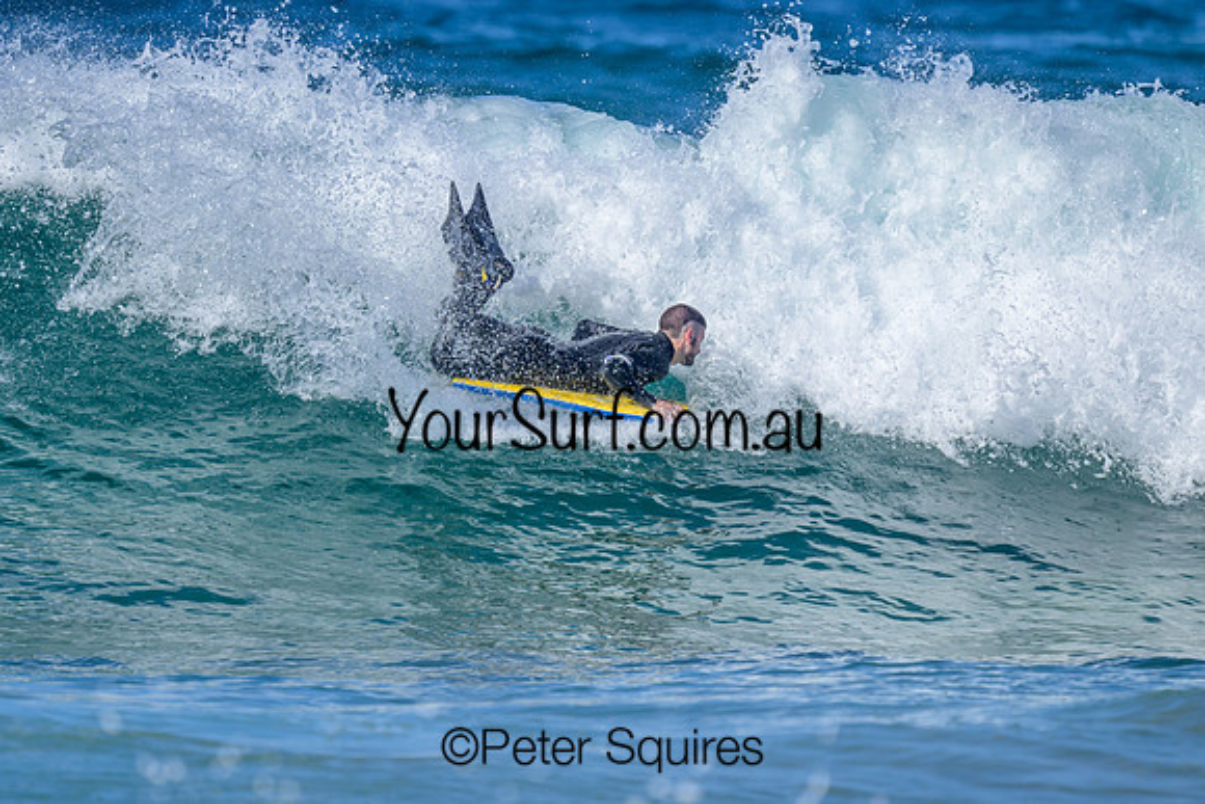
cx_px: 508
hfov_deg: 1.9
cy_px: 553
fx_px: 36841
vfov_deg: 1.3
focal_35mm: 1100
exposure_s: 1/2000
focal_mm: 800
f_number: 6.3
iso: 220
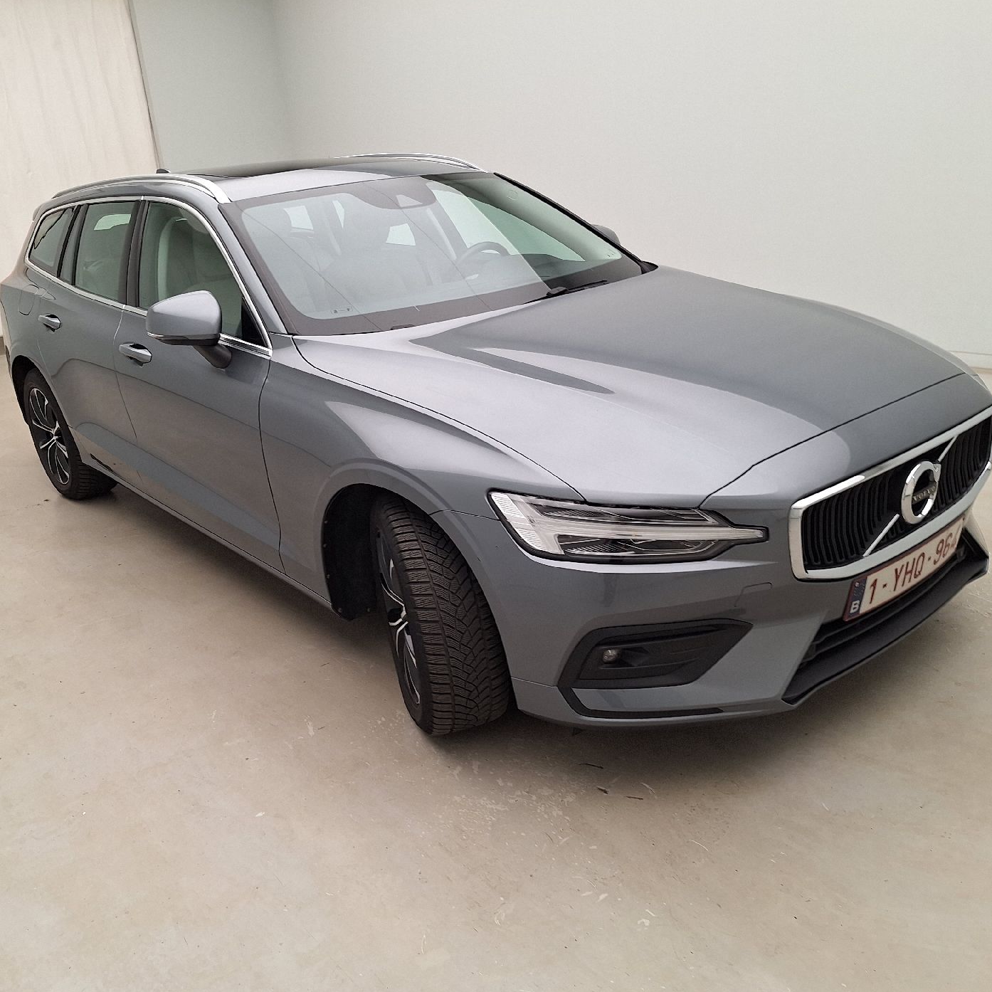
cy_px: 510
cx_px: 455
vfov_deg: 57.3
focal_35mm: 28
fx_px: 908
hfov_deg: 57.2
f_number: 1.8
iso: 50
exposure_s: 1/100
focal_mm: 5.54
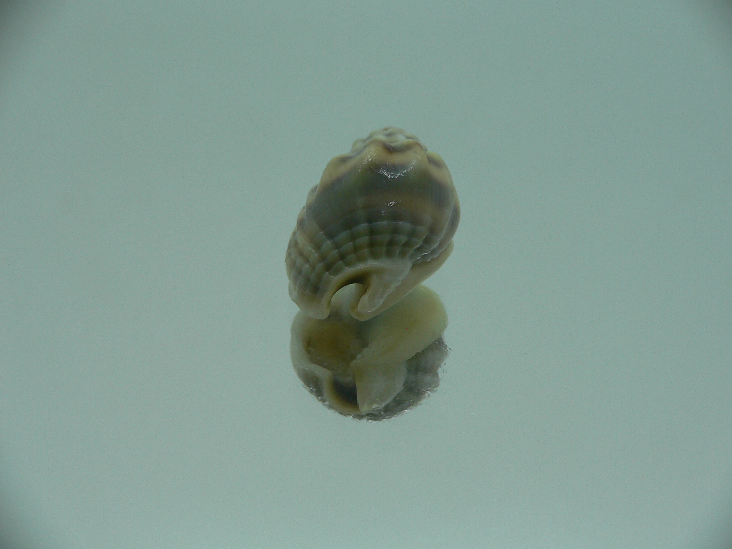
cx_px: 366
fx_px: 740
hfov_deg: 52.6
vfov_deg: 40.7
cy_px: 274
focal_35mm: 35
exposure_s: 1/60
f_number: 2.8
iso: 80
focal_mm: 4.6
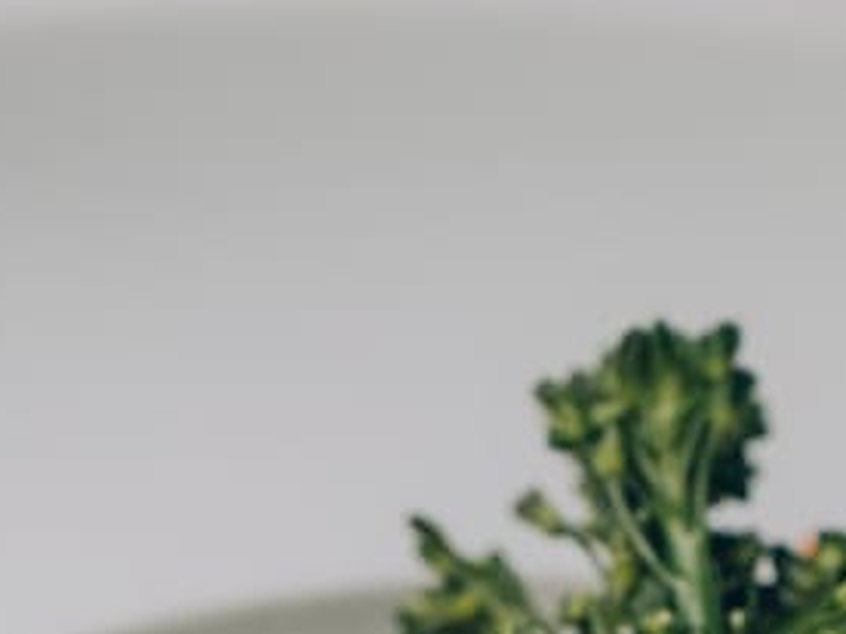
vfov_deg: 3.8
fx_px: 9576
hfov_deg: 5.1
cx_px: 671
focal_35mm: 392
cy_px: 1263
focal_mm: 70
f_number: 3.5
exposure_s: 1/200
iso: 250
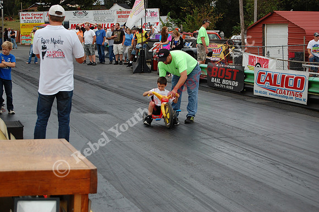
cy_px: 106
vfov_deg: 16.5
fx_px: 731
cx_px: 160
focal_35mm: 82
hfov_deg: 24.6
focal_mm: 55
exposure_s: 1/1000
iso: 400
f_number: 5.6
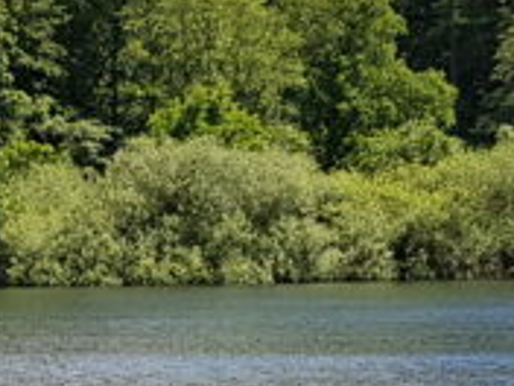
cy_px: 523
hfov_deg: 13.0
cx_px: 50
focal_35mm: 151
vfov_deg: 9.6
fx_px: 2242
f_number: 1.7
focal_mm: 4.2
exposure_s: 1/2080
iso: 40
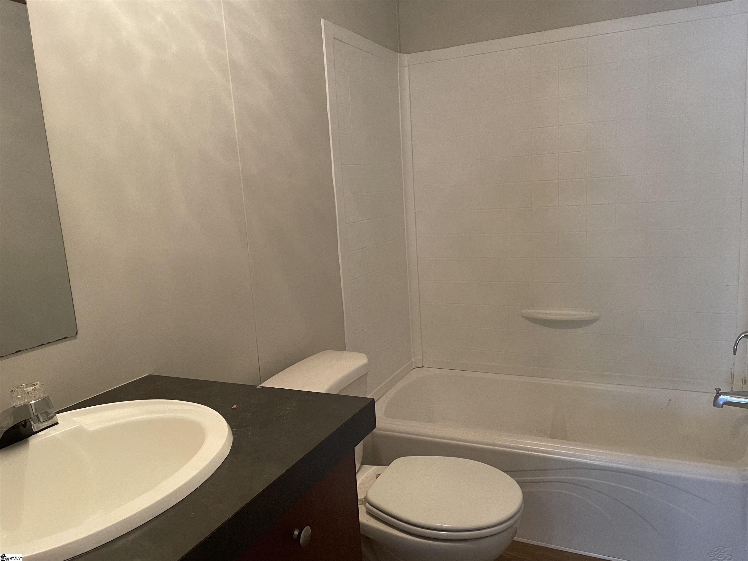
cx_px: 374
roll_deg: +3.7
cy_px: 280
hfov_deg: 67.3
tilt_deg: -8.6
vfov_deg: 53.1
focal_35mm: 26
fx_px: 562
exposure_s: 1/60
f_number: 1.6
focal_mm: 4.2
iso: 250
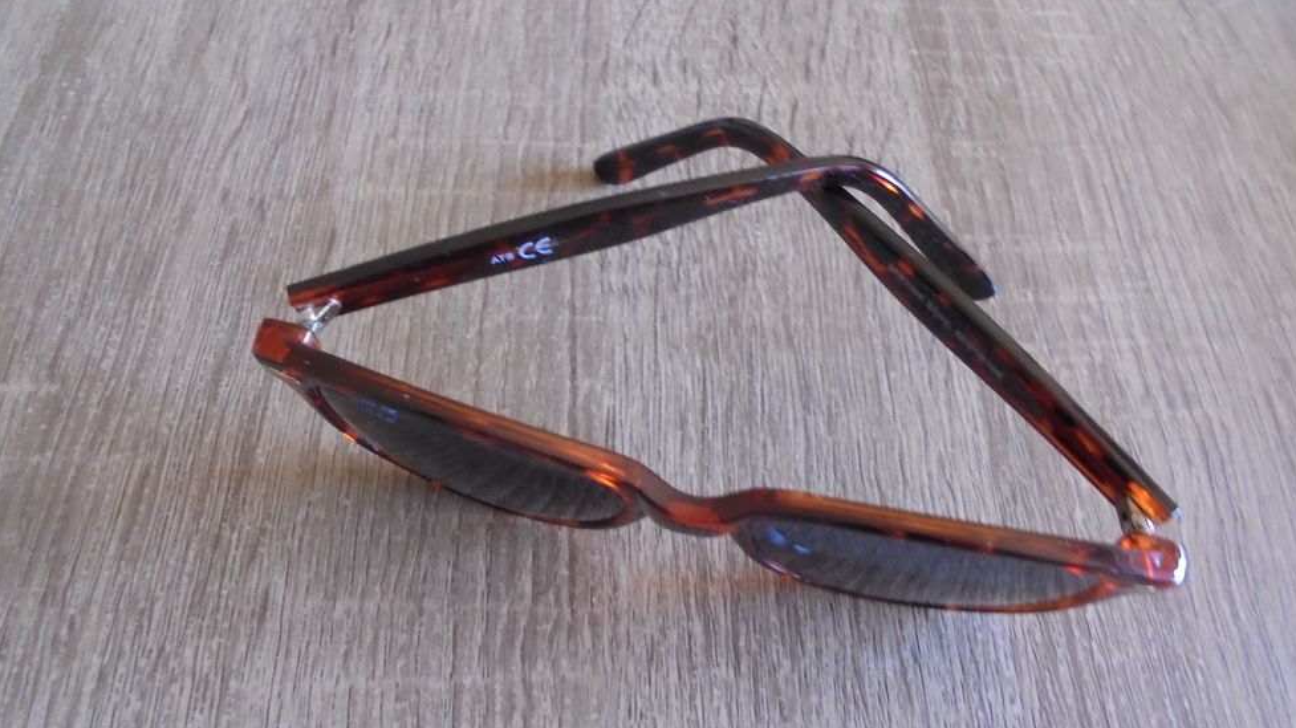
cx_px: 659
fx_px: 996
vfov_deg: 40.1
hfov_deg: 66.1
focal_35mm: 29
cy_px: 400
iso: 400
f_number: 3.5
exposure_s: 1/30
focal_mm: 4.6
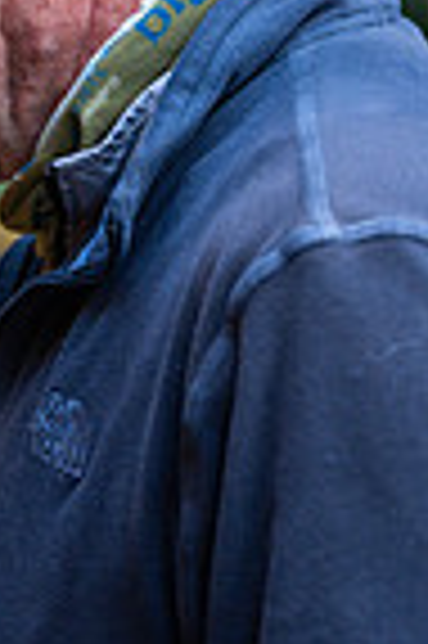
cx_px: 27
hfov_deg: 6.2
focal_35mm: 220
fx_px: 3933
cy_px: 261
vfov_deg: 9.4
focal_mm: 70
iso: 1250
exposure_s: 1/320
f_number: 3.2
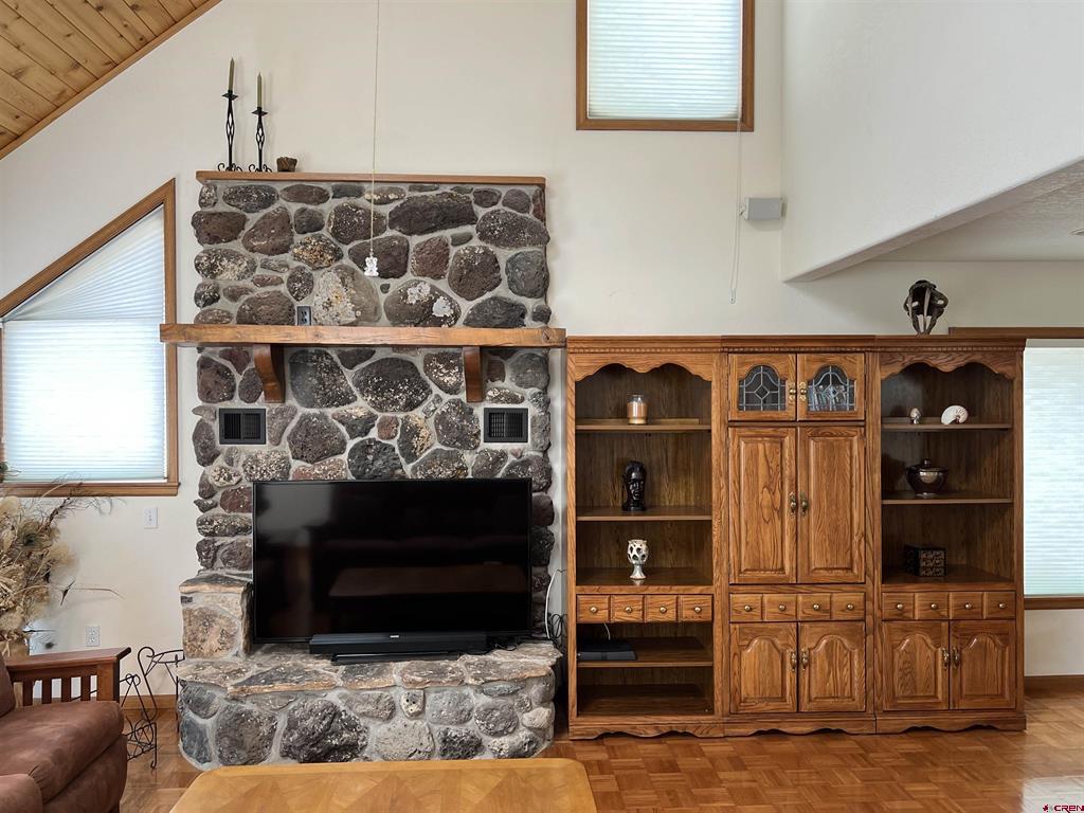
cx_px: 542
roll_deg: -0.5
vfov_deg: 53.1
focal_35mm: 26
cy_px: 406
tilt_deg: -0.2
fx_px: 814
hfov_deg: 67.3
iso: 125
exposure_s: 1/121
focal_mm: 5.7
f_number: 1.5
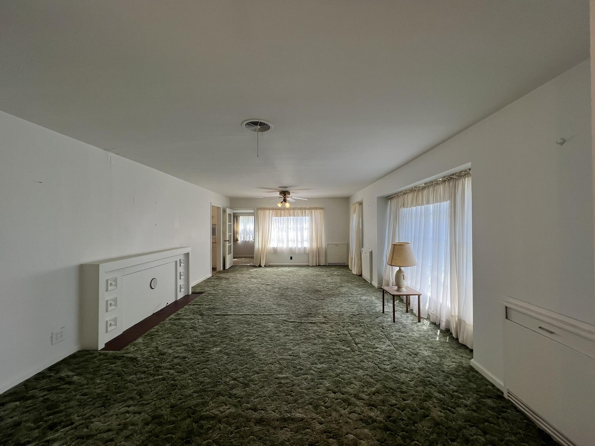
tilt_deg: +0.9
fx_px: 223
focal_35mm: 13
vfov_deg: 89.9
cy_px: 223
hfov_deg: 106.2
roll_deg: +0.3
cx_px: 298
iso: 40
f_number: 1.8
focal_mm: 1.57
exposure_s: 1/120
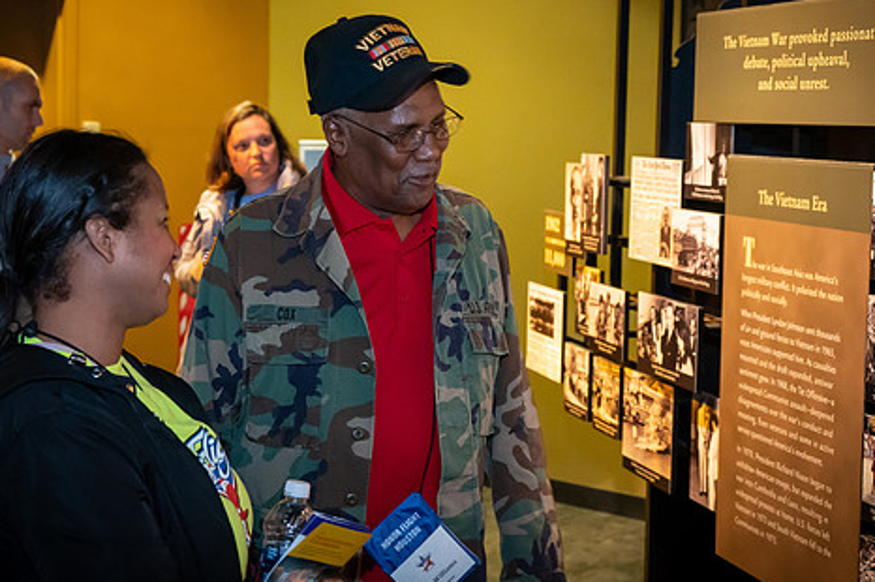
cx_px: 413
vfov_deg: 20.6
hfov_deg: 30.5
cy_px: 263
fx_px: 1603
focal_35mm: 66
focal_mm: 53
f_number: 5.6
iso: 8000
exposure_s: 1/30
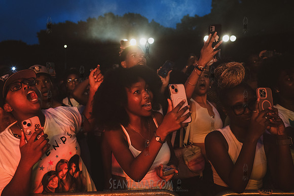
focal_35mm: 35
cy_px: 98
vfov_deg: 37.9
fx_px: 286
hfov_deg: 54.4
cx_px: 147
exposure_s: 1/250
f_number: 4.5
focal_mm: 35
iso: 4000
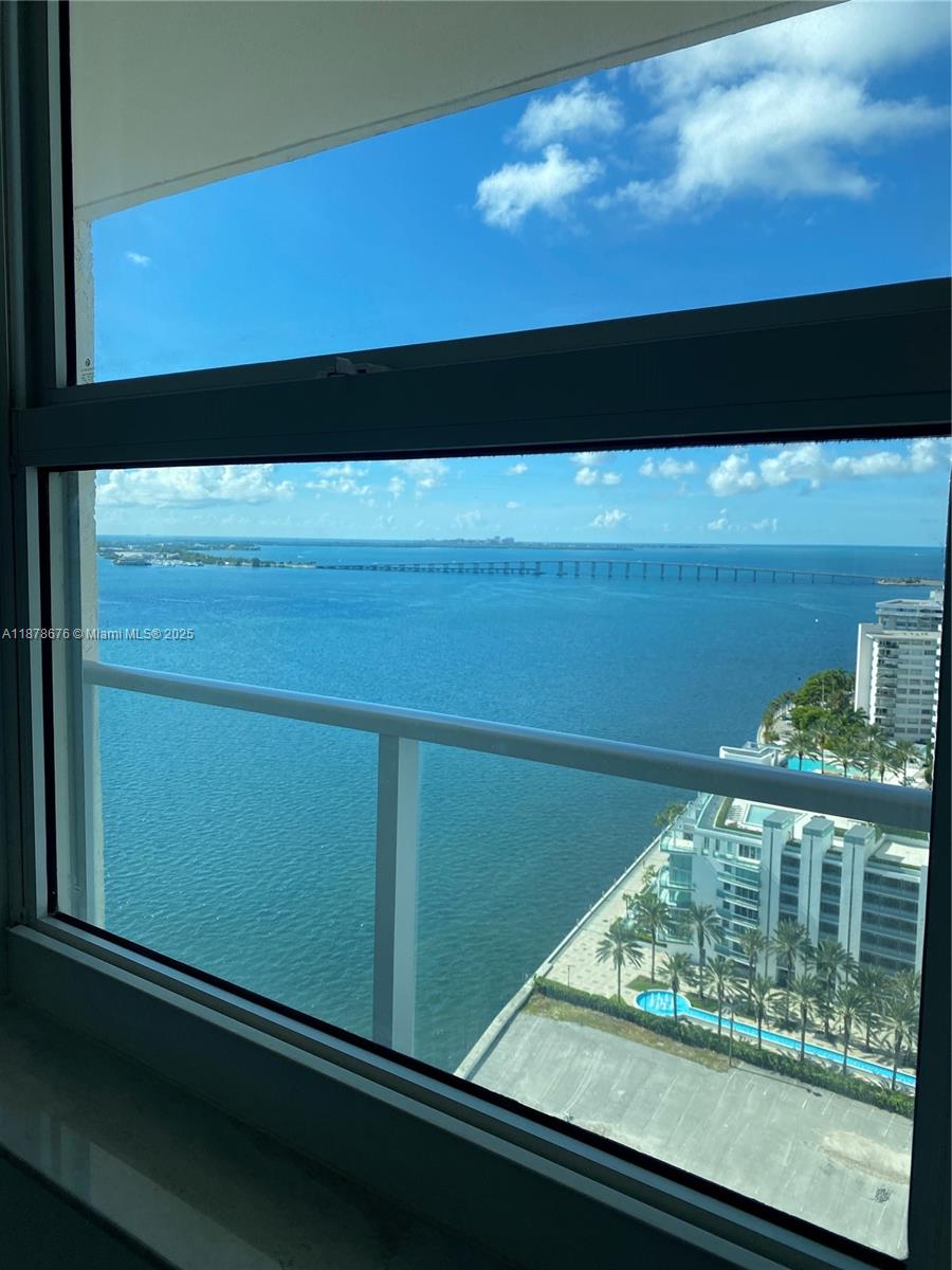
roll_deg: -1.1
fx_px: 953
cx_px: 476
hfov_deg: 53.1
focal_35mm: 26
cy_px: 635
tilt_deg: -4.0
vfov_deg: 67.3
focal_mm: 4.25
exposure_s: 1/1961
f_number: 1.8
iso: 32
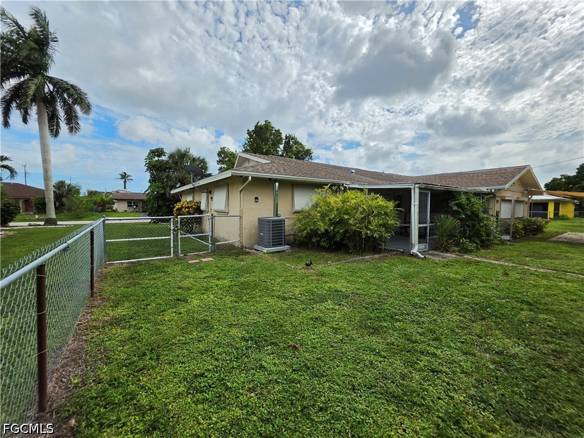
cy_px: 219
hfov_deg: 106.2
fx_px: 219
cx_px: 292
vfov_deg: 89.9
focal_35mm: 13
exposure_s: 1/3628
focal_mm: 2.2
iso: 32
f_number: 1.9
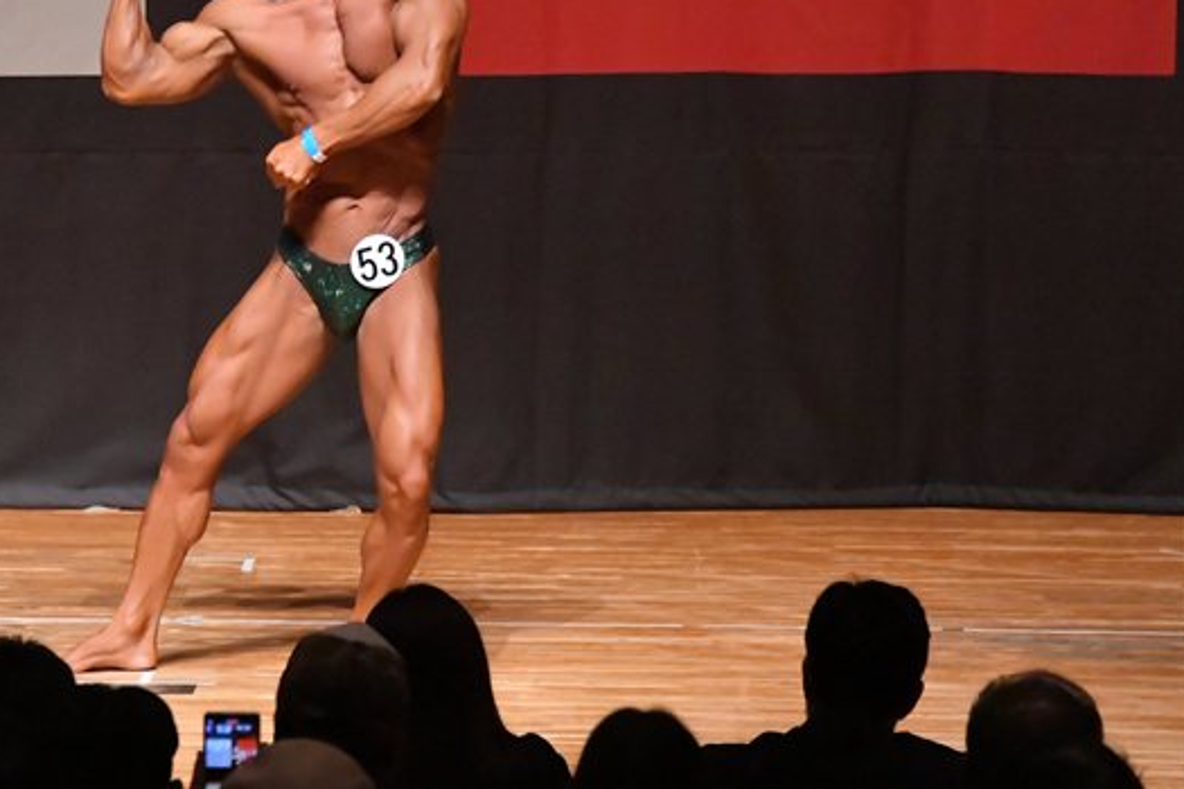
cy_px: 268
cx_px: 319
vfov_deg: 3.9
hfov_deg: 5.8
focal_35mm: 354
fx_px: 11642
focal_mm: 160
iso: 12800
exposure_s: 1/400
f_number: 5.6
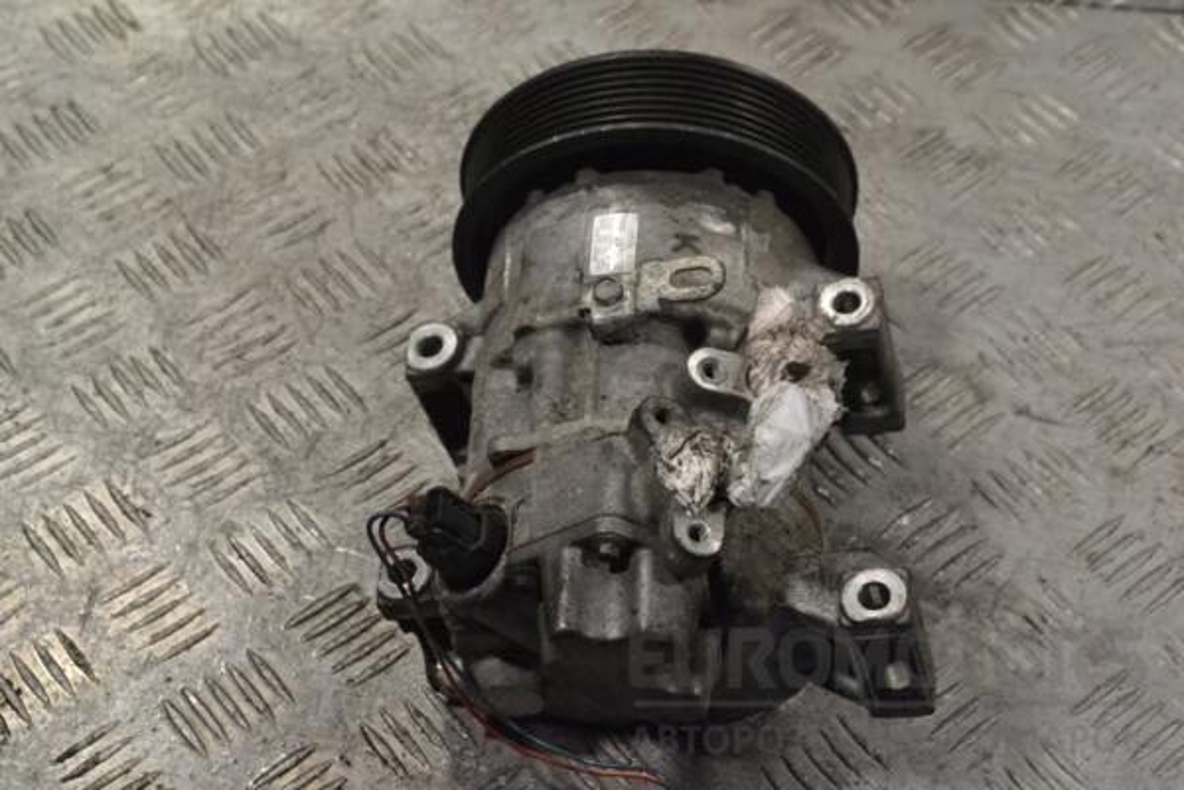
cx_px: 592
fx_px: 2170
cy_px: 395
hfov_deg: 30.5
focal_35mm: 66
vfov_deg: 20.6
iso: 3200
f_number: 9
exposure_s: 1/320
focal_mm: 44
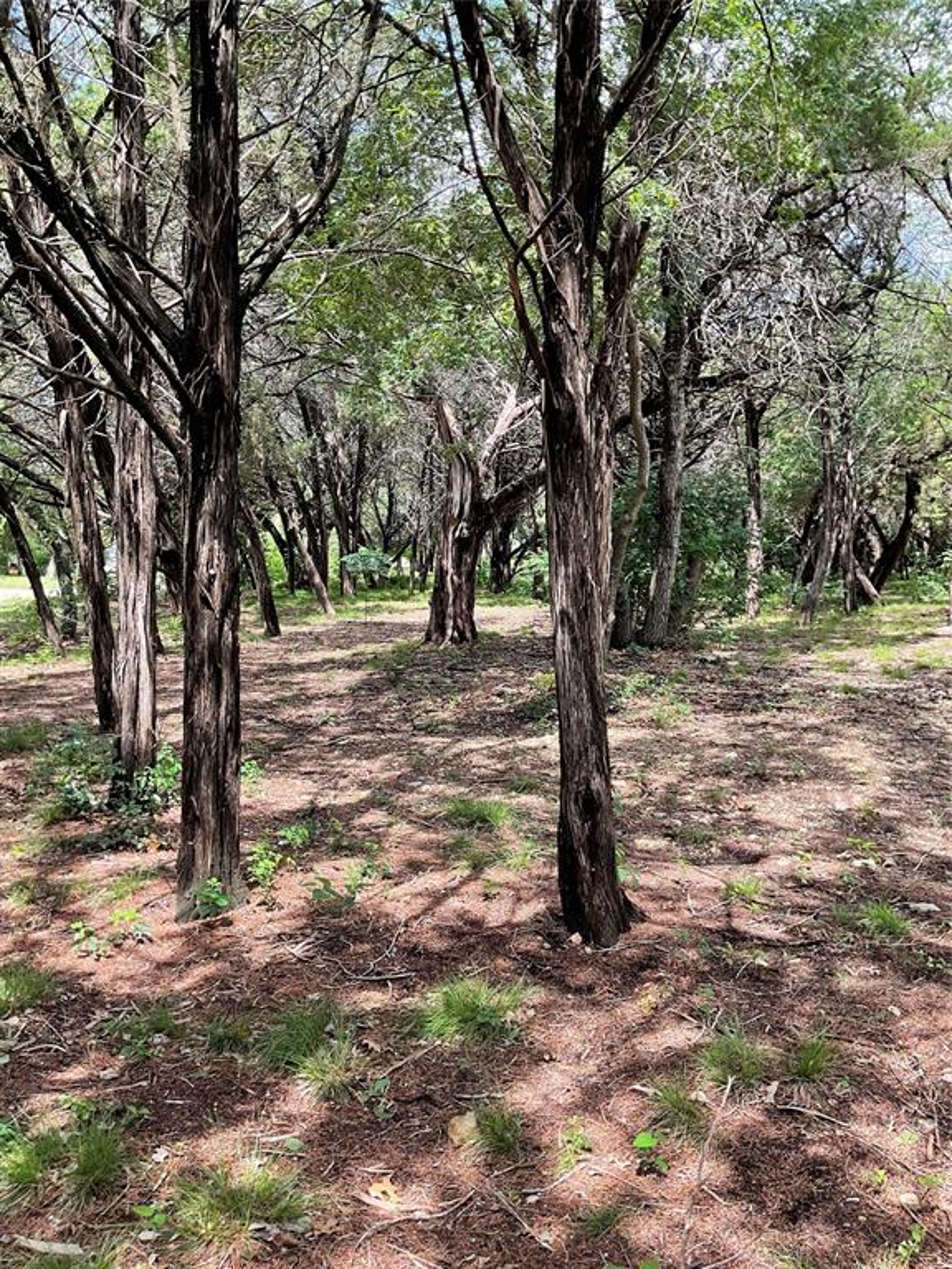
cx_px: 476
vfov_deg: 61.7
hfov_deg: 48.2
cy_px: 634
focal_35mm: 29
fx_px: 1063
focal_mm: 3
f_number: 1.8
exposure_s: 1/185
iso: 16
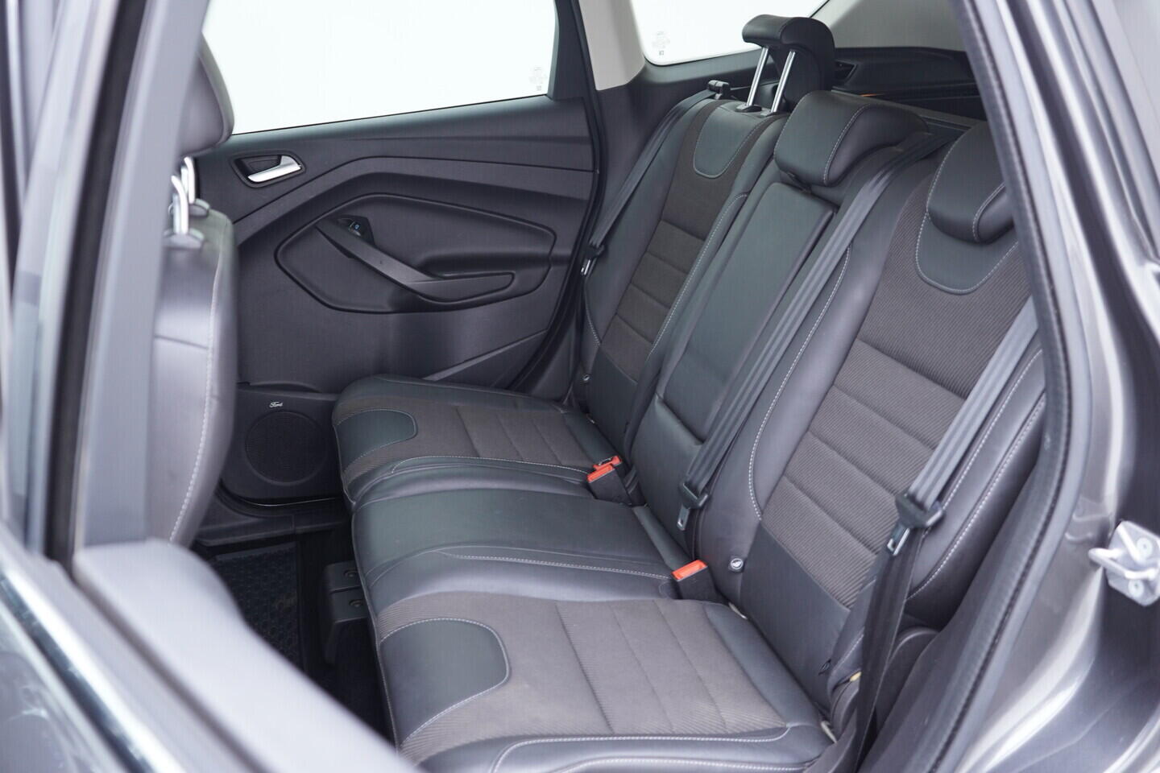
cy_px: 386
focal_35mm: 36
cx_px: 580
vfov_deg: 36.9
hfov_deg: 53.1
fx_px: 1160
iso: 500
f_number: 2.8
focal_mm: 24
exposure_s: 1/40
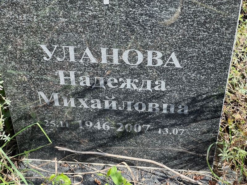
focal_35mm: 77
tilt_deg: -48.0
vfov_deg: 19.1
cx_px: 124
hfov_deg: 25.3
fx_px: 549
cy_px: 92
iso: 32
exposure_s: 1/100
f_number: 2.8
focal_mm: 9
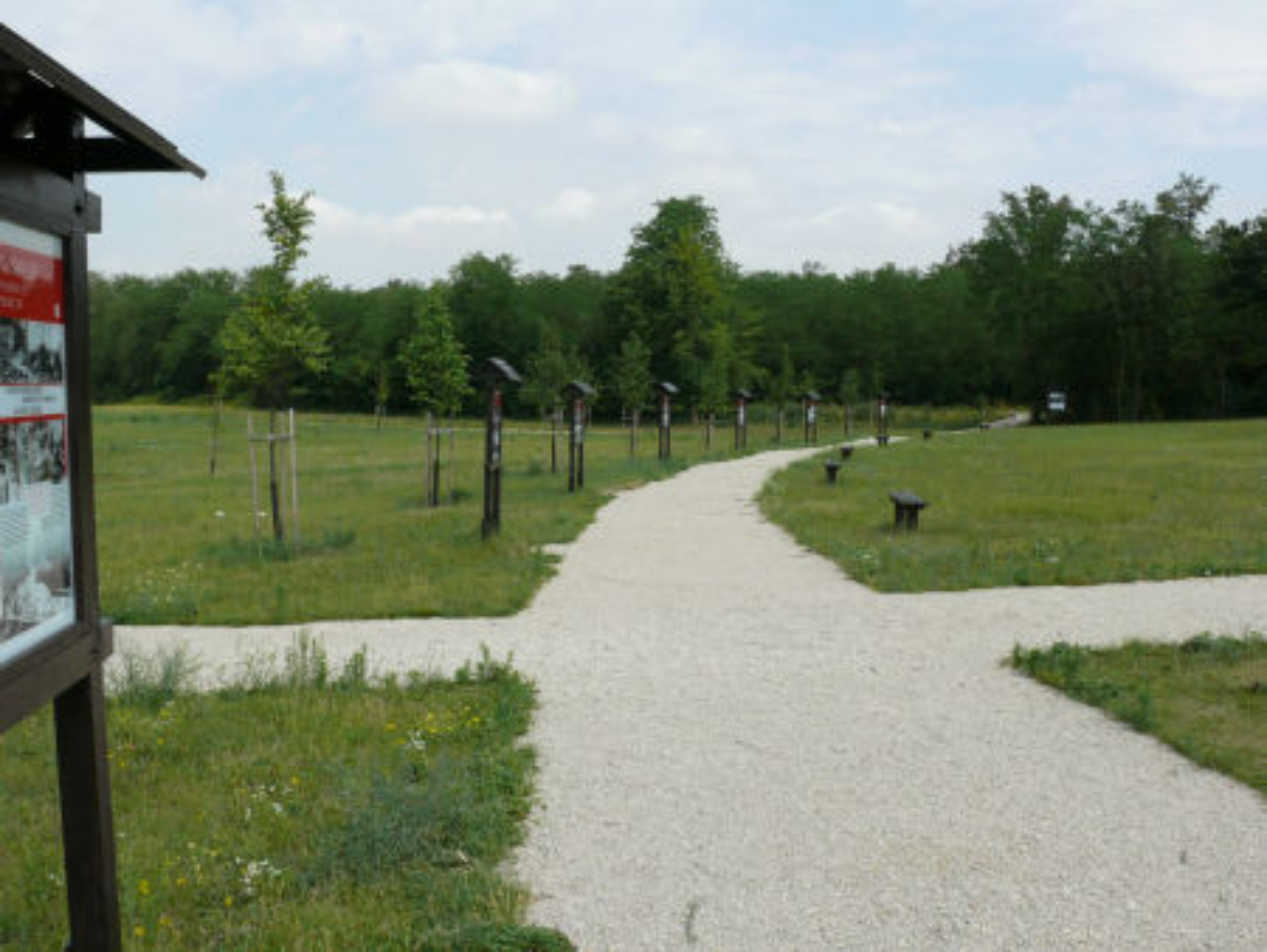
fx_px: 1282
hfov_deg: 52.6
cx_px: 634
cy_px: 476
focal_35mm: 35
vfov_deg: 40.7
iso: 100
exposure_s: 1/400
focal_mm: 7.4
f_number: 6.3
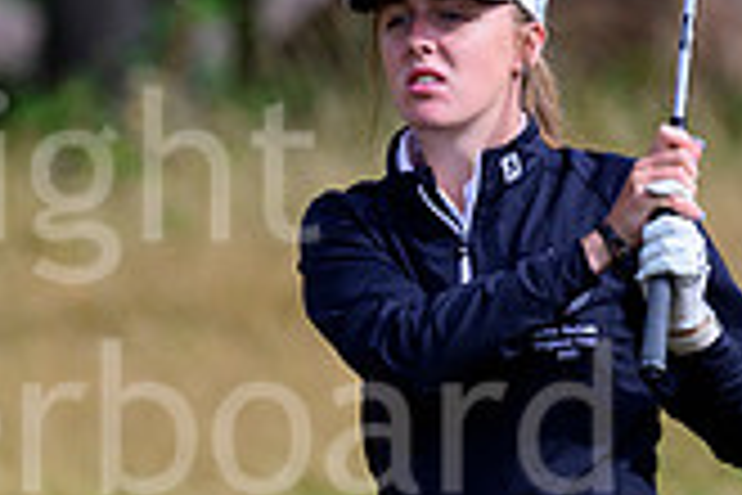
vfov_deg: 1.3
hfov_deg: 2.0
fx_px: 21042
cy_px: 461
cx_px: 40
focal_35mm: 1021
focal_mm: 290
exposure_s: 1/2500
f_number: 5.6
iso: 500
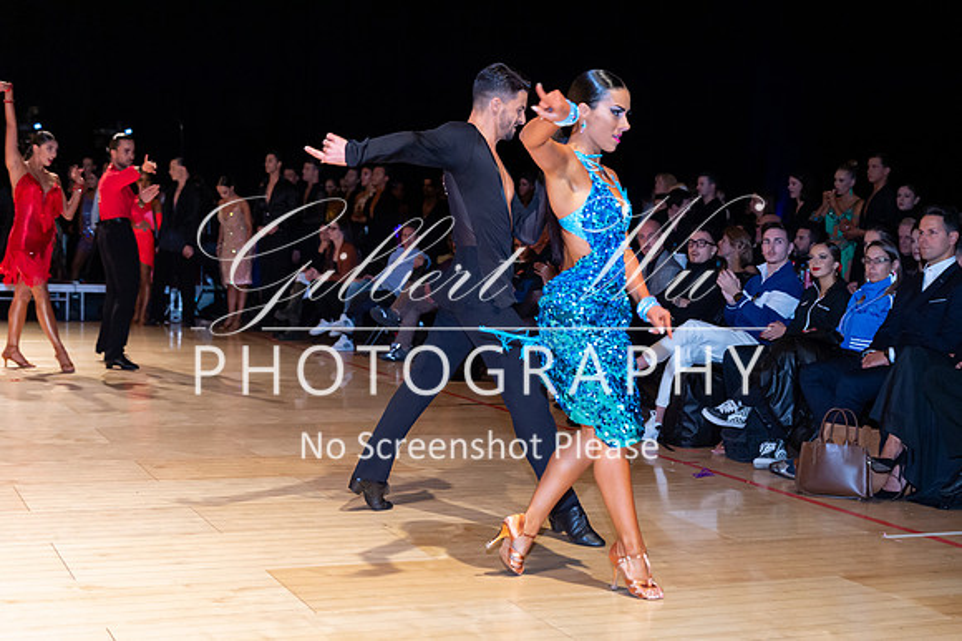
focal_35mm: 56
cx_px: 481
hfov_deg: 35.7
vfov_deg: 24.2
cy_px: 320
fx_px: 1496
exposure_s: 1/400
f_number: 4
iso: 3200
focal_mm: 56
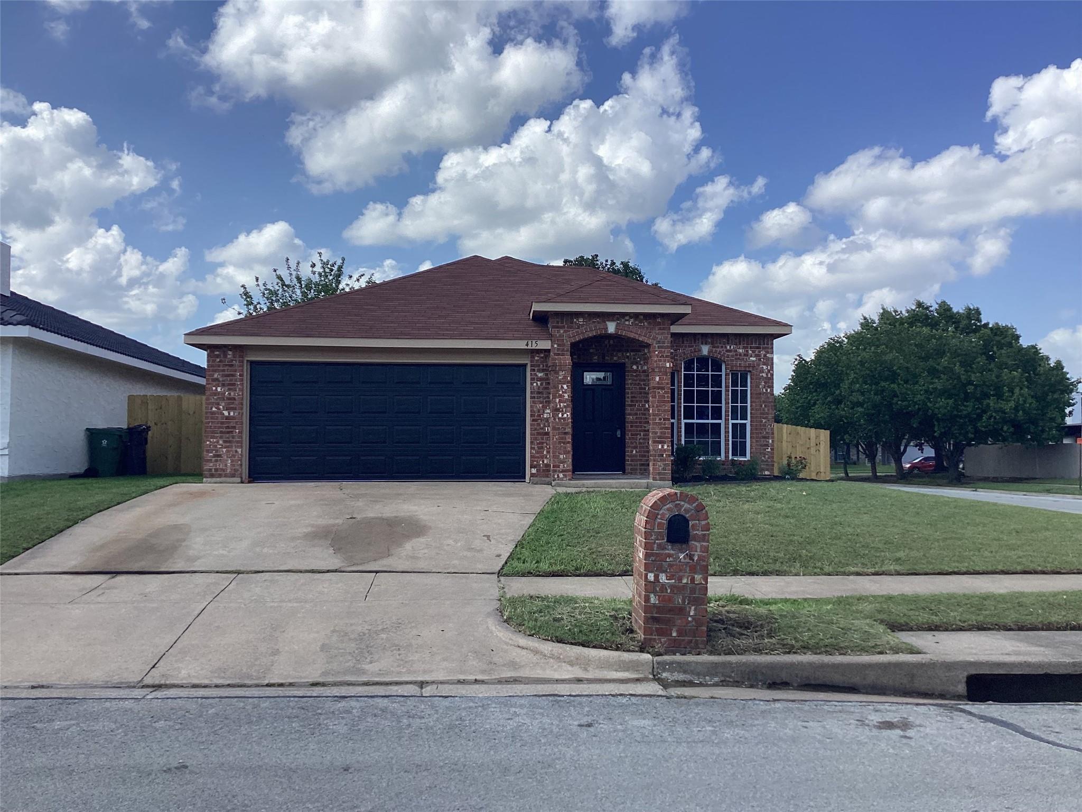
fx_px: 969
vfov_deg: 45.4
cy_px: 406
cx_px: 541
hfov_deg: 58.4
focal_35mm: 31
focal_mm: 3.3
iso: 25
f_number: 2.4
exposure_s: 1/1508
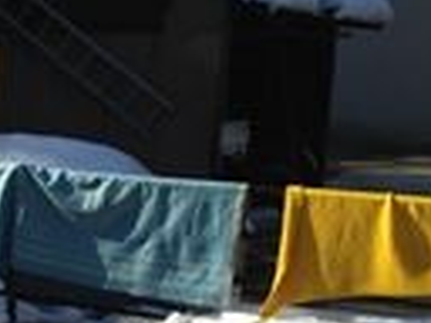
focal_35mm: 109
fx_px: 1357
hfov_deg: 16.6
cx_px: -199
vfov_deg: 13.5
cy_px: 283
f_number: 2.4
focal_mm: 4.28
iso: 50
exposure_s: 1/1727
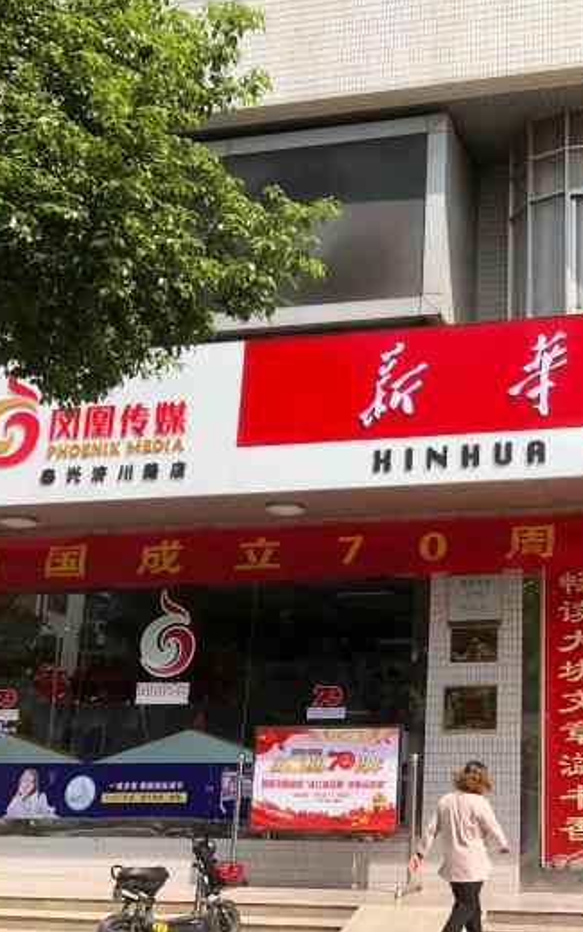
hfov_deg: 30.3
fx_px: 1015
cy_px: 462
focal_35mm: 40
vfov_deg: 49.3
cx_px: 549
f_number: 1.8
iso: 20
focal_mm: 4
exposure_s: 1/923
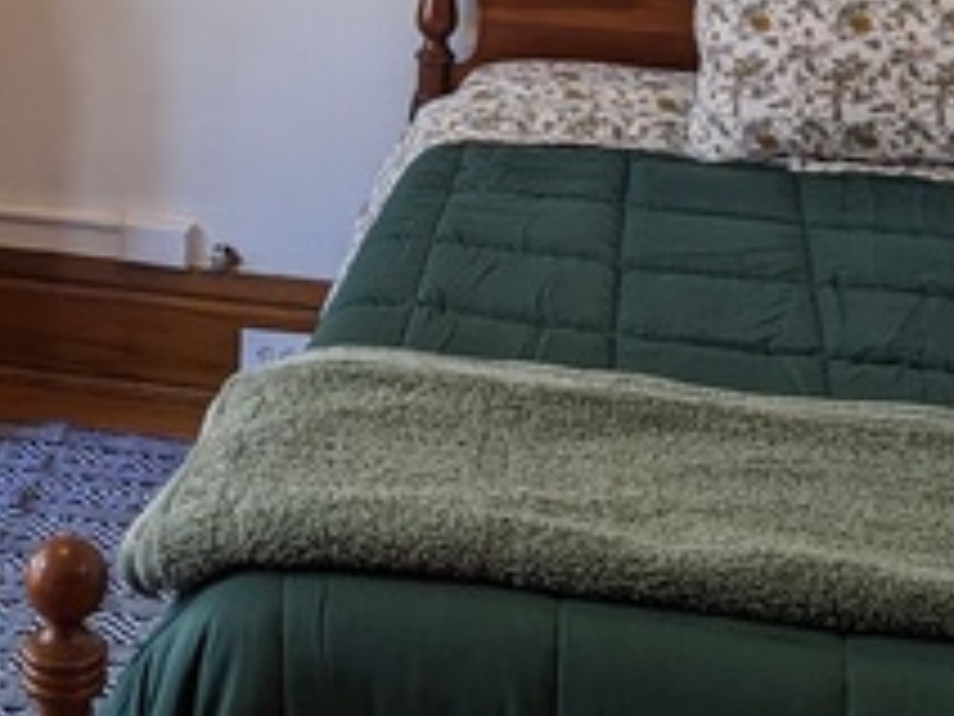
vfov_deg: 16.5
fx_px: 2343
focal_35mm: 85
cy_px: -185
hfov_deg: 22.9
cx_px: 331
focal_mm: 4.38
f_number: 1.73
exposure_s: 1/60
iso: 62
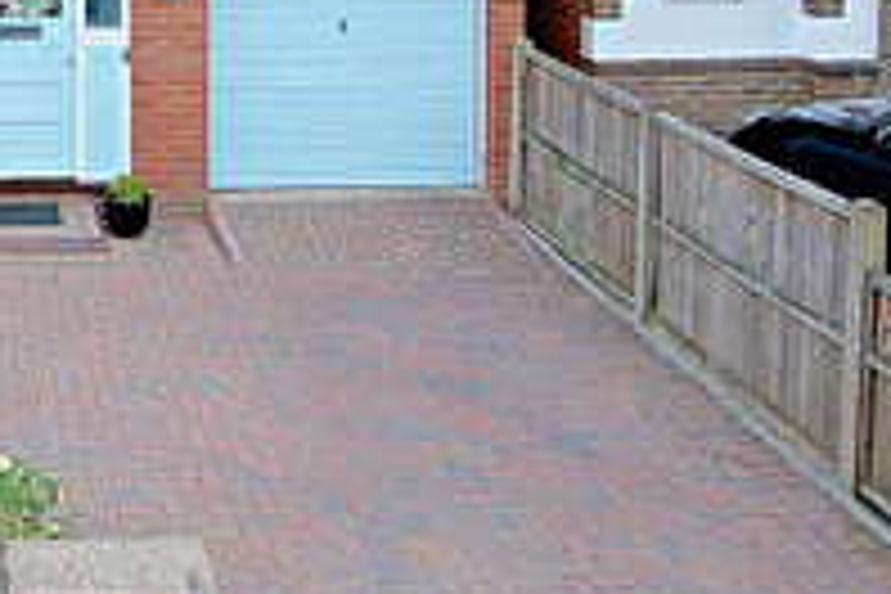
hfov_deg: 33.9
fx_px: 1312
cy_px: -200
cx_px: -22
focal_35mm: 53
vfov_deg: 22.5
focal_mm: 10
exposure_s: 1/125
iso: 100
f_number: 8
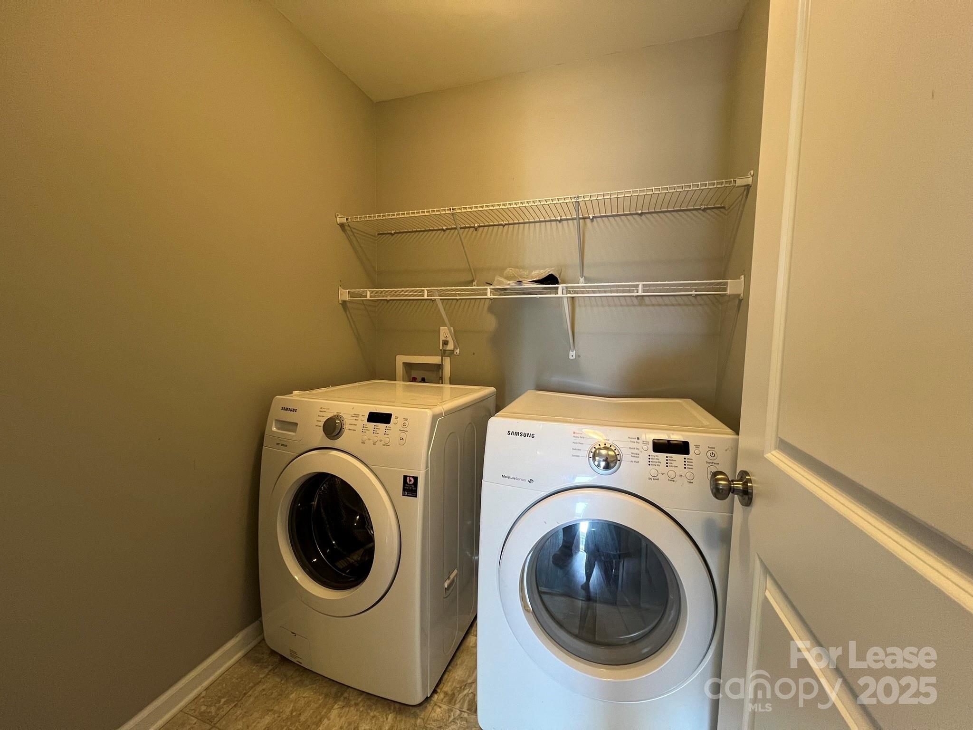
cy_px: 365
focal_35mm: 13
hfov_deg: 106.2
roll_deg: -0.8
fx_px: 365
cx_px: 486
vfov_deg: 89.9
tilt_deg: -6.2
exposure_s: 1/60
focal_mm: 1.57
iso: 250
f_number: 1.8
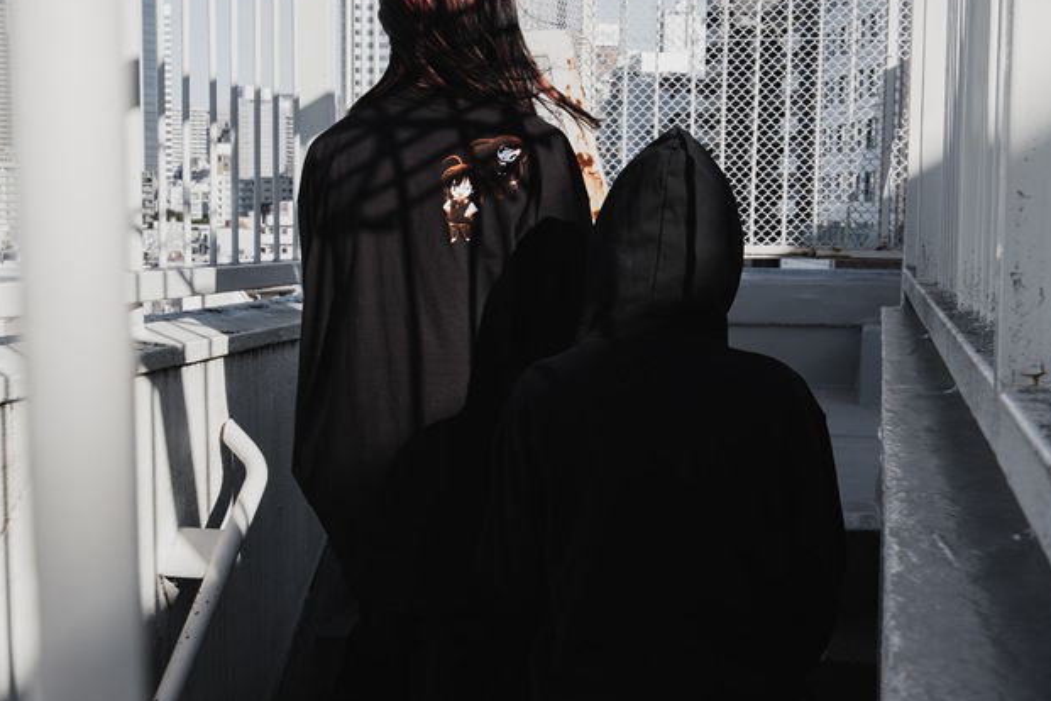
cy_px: 411
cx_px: 548
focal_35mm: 58
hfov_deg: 34.5
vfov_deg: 23.4
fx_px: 1693
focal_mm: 30
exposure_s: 1/200
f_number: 9
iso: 125
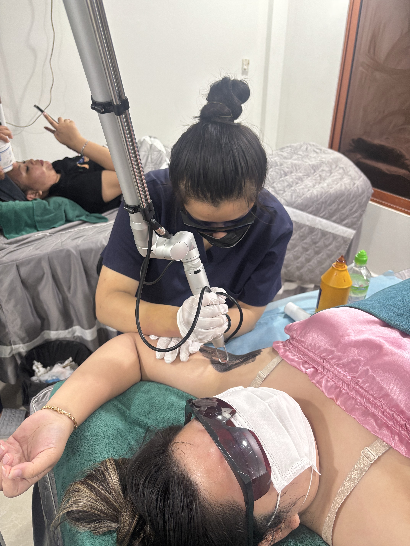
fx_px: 411
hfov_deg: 53.1
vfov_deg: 67.3
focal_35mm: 26
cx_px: 205
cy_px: 273
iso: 160
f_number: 1.6
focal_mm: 5.96
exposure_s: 1/50
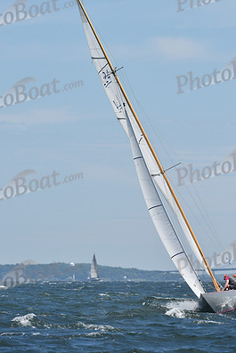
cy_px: 130
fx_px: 4018
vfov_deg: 5.0
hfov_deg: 3.4
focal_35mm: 409
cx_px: 130
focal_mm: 280
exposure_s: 1/1600
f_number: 5.6
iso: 250
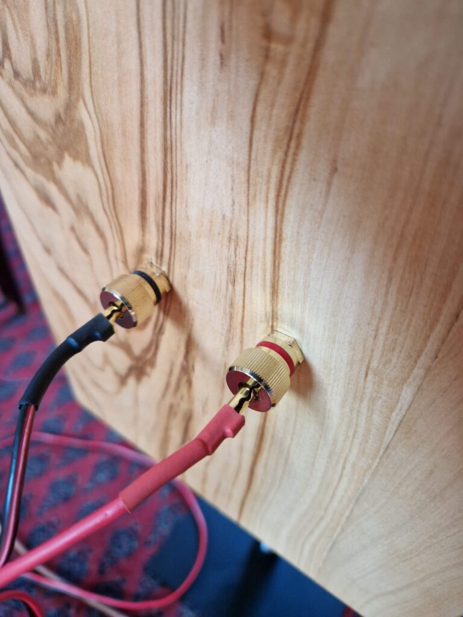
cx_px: 232
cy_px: 308
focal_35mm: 23
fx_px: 410
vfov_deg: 73.9
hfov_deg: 58.9
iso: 100
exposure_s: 1/100
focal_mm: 5.4
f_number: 1.8
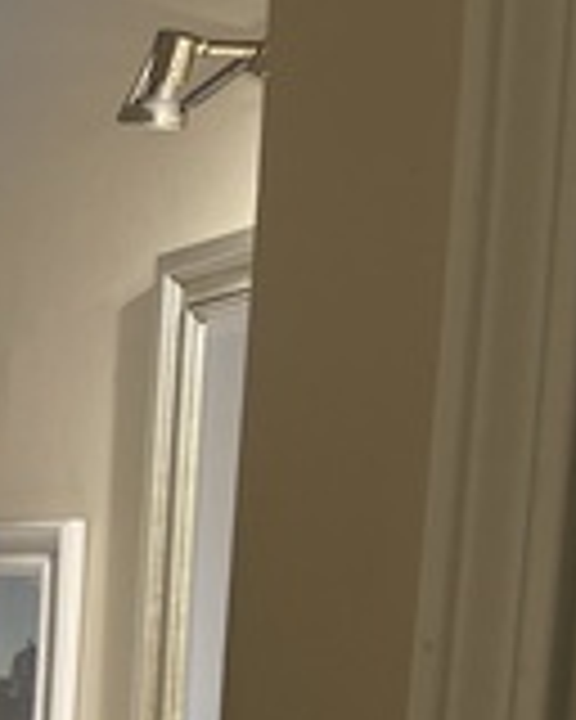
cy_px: 1076
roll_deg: +1.0
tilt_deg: -12.5
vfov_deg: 16.5
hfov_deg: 12.2
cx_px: -718
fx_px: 2259
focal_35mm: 106
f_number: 1.6
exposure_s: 1/60
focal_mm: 5.1
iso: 80
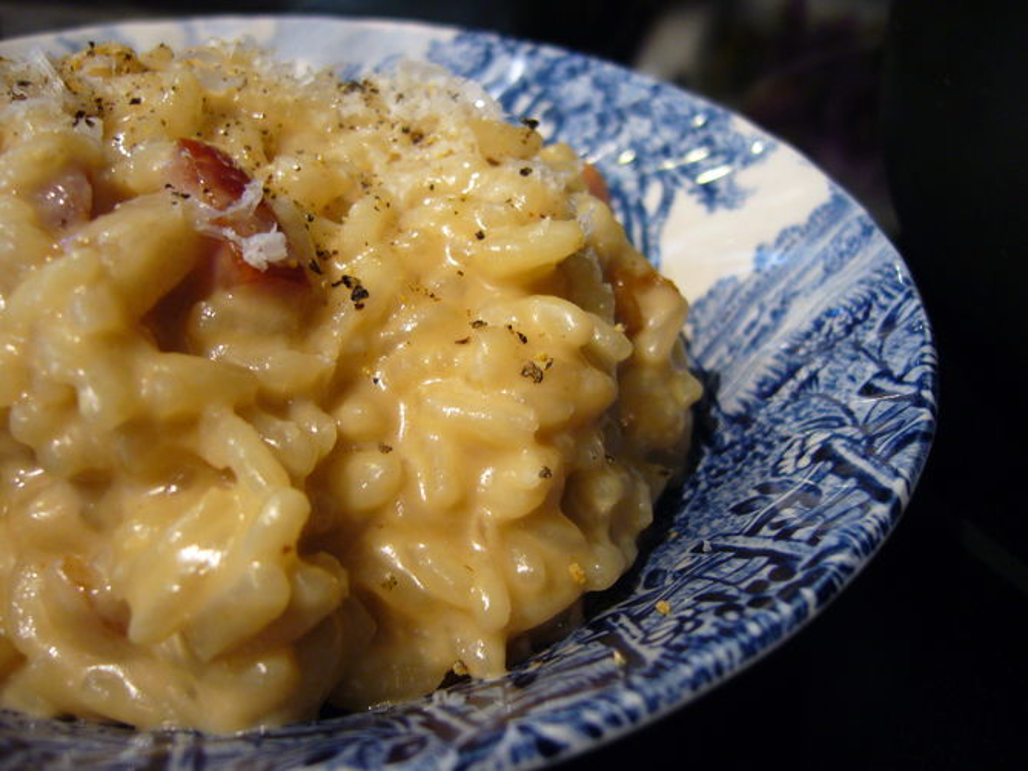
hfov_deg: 52.6
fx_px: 1040
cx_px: 514
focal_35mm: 35
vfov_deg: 40.7
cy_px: 386
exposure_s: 1/15
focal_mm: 5.8
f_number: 2.8
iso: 160
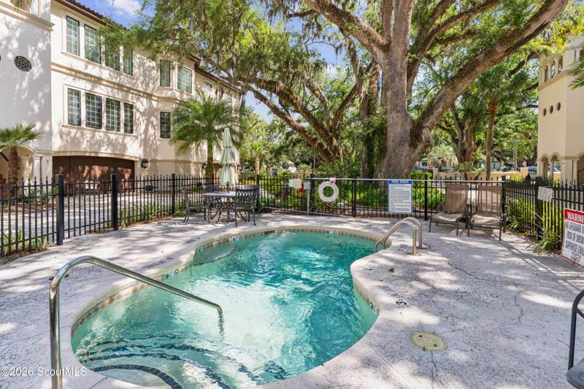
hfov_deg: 93.3
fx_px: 276
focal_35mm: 17
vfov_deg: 70.4
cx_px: 292
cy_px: 194
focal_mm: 17
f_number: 8
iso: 250
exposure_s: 1/200
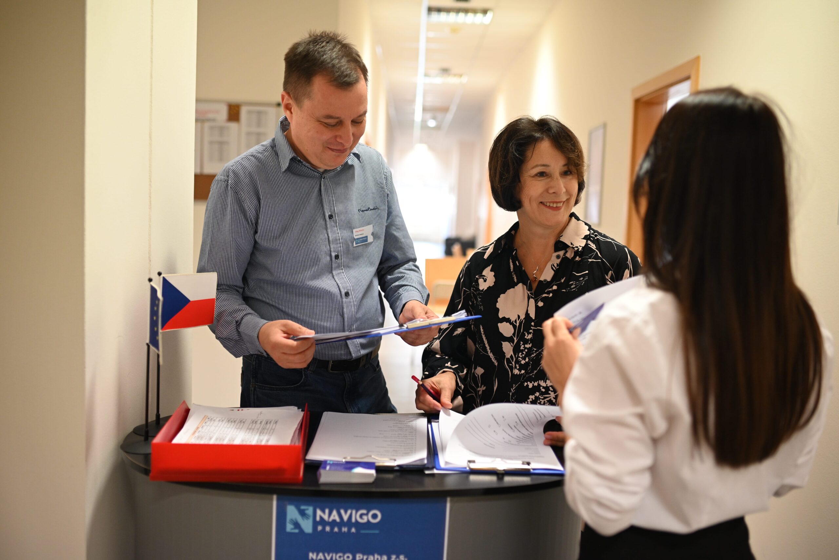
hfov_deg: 54.4
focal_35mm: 35
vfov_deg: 37.9
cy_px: 280
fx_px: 816
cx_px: 420
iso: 1000
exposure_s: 1/125
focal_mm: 35
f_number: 2.2
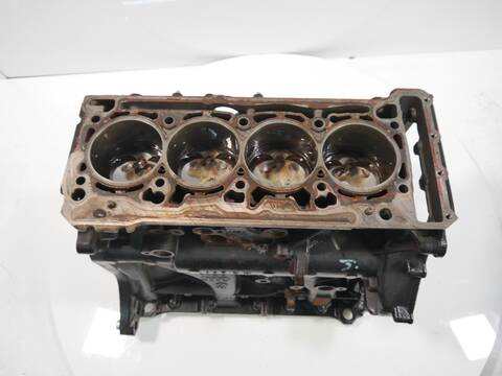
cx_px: 251
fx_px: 435
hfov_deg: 60.0
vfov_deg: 46.8
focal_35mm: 30
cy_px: 188
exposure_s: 1/60
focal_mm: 15
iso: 640
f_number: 3.5
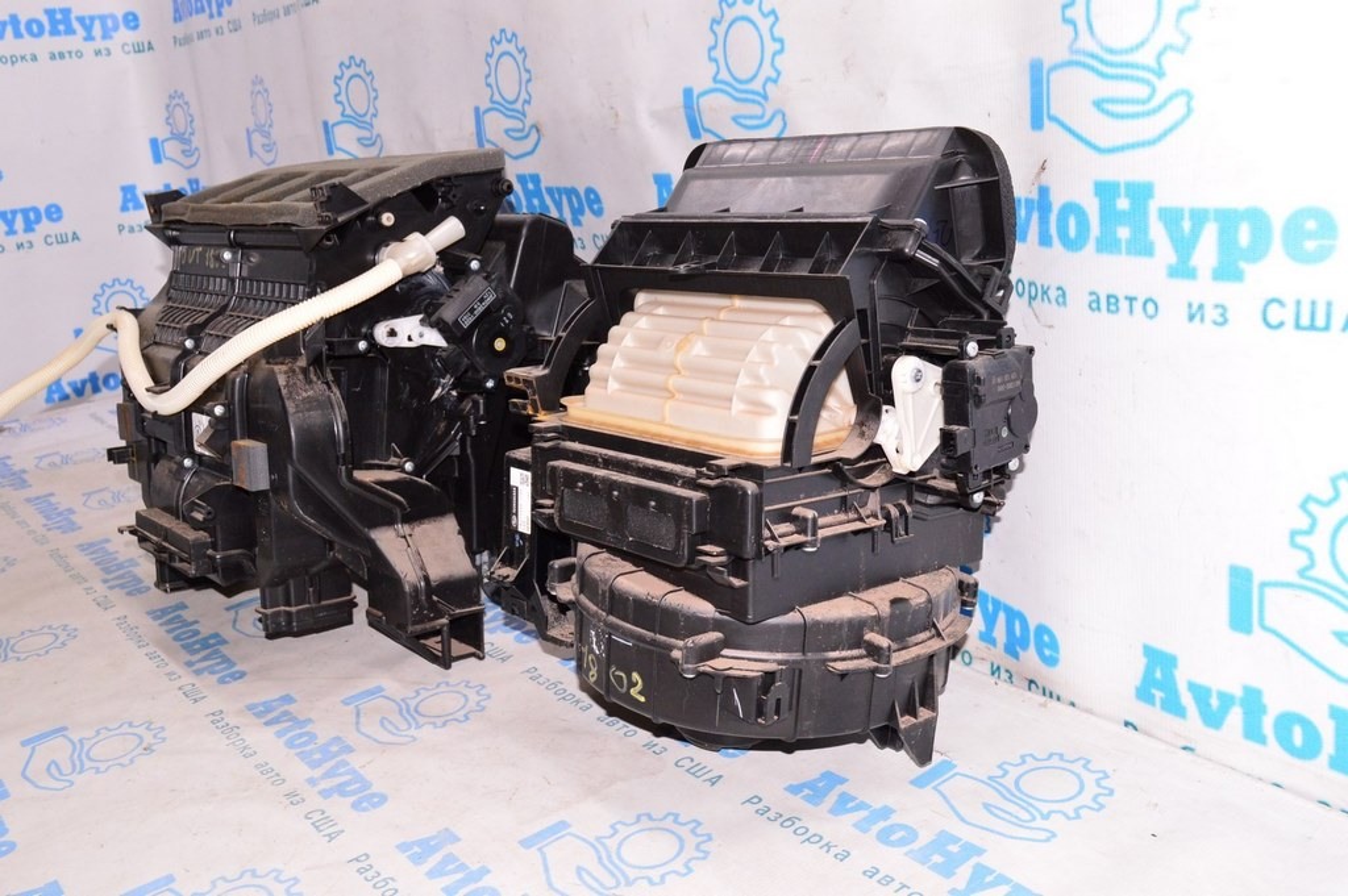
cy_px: 448
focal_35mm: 36
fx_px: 1347
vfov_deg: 36.8
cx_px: 674
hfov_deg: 53.2
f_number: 8
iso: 1600
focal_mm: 24
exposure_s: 1/125
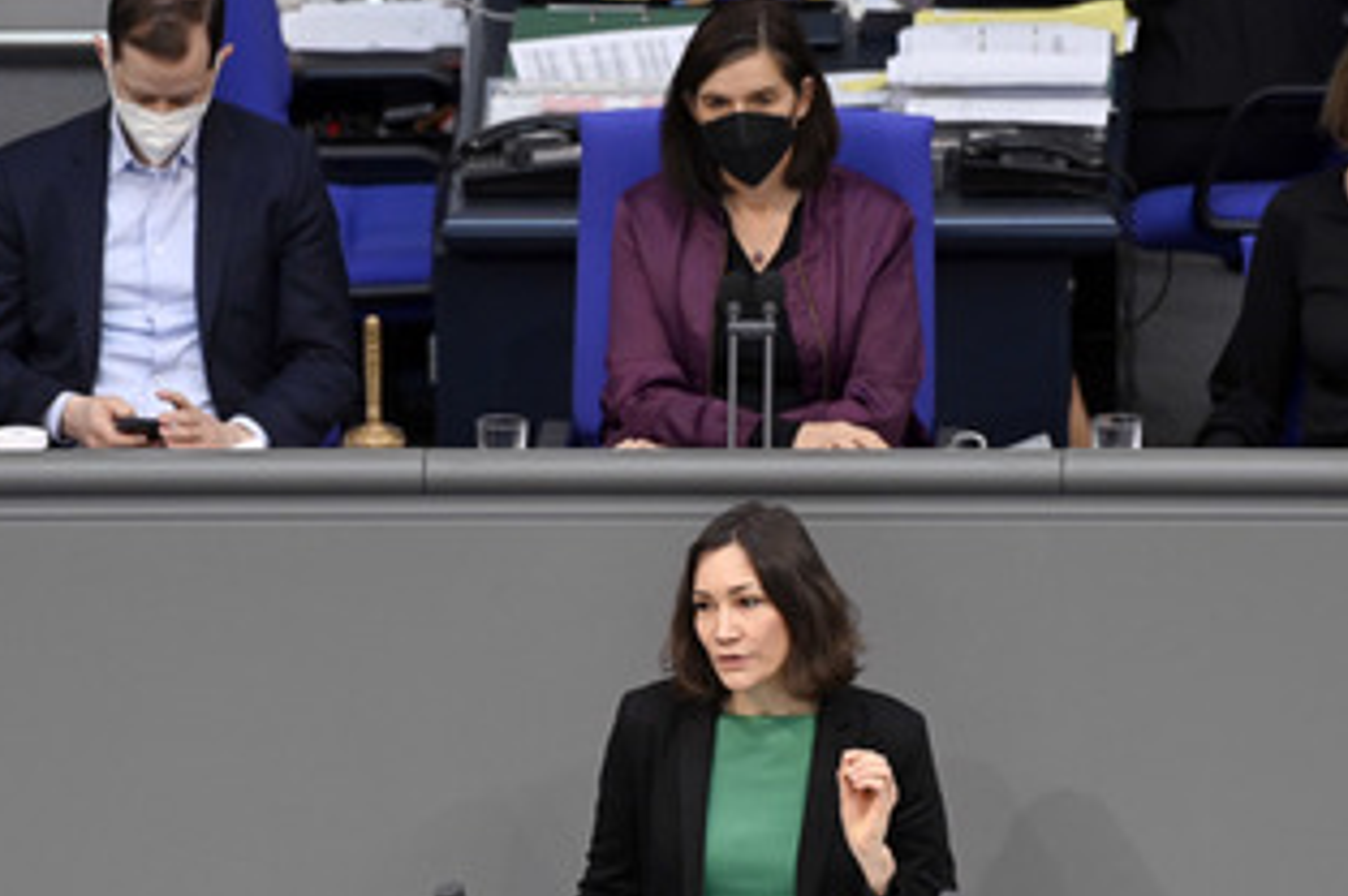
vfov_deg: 2.8
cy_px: 577
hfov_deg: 4.2
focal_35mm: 490
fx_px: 18328
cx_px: 734
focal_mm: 340
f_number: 5.6
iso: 5000
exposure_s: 1/250
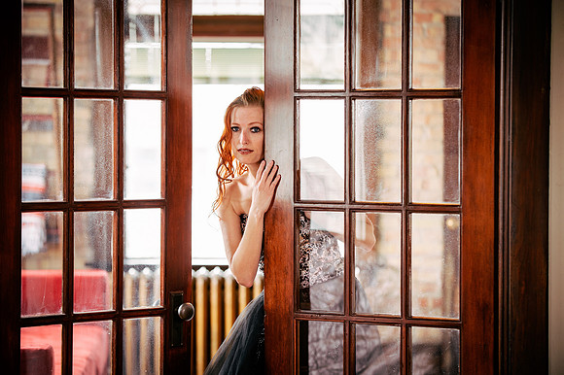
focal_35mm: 116
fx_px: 1816
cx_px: 282
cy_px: 188
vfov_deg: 11.8
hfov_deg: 17.7
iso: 800
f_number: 3.2
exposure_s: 1/125
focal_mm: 116
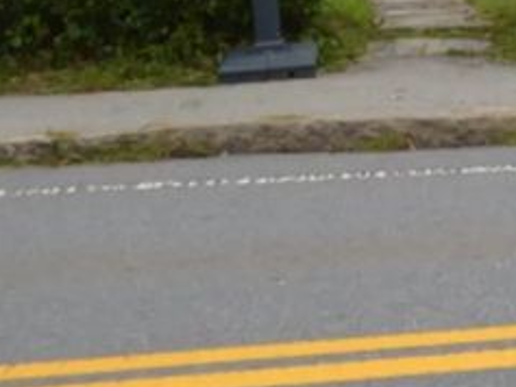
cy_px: -277
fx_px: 1670
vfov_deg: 12.3
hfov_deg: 15.3
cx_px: 904
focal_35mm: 112
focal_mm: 18
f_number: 5.6
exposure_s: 1/200
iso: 100
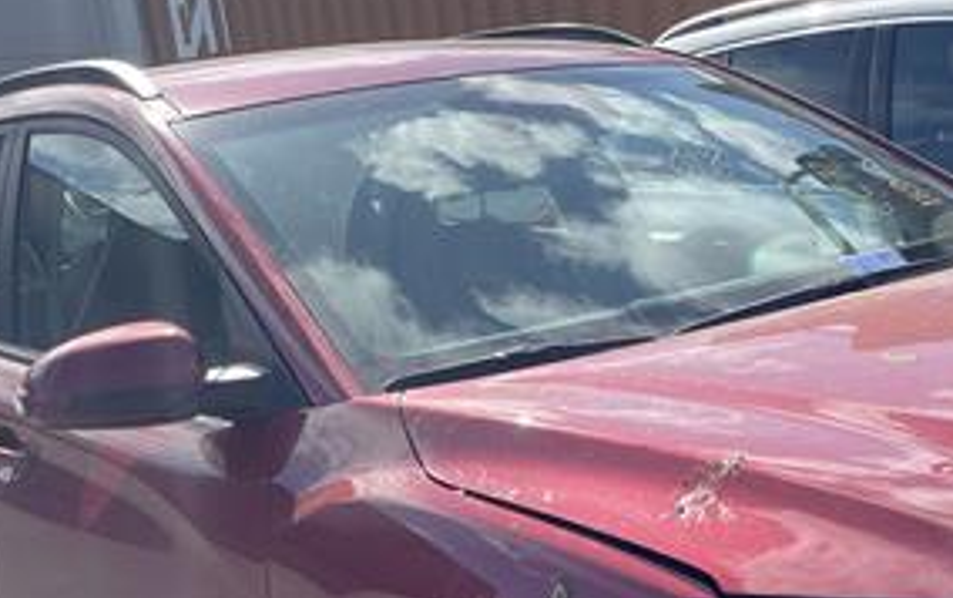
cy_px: 622
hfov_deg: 32.7
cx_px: 621
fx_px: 1612
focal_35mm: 62
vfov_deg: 20.2
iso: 32
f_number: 1.6
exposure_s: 1/1825
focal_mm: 4.2
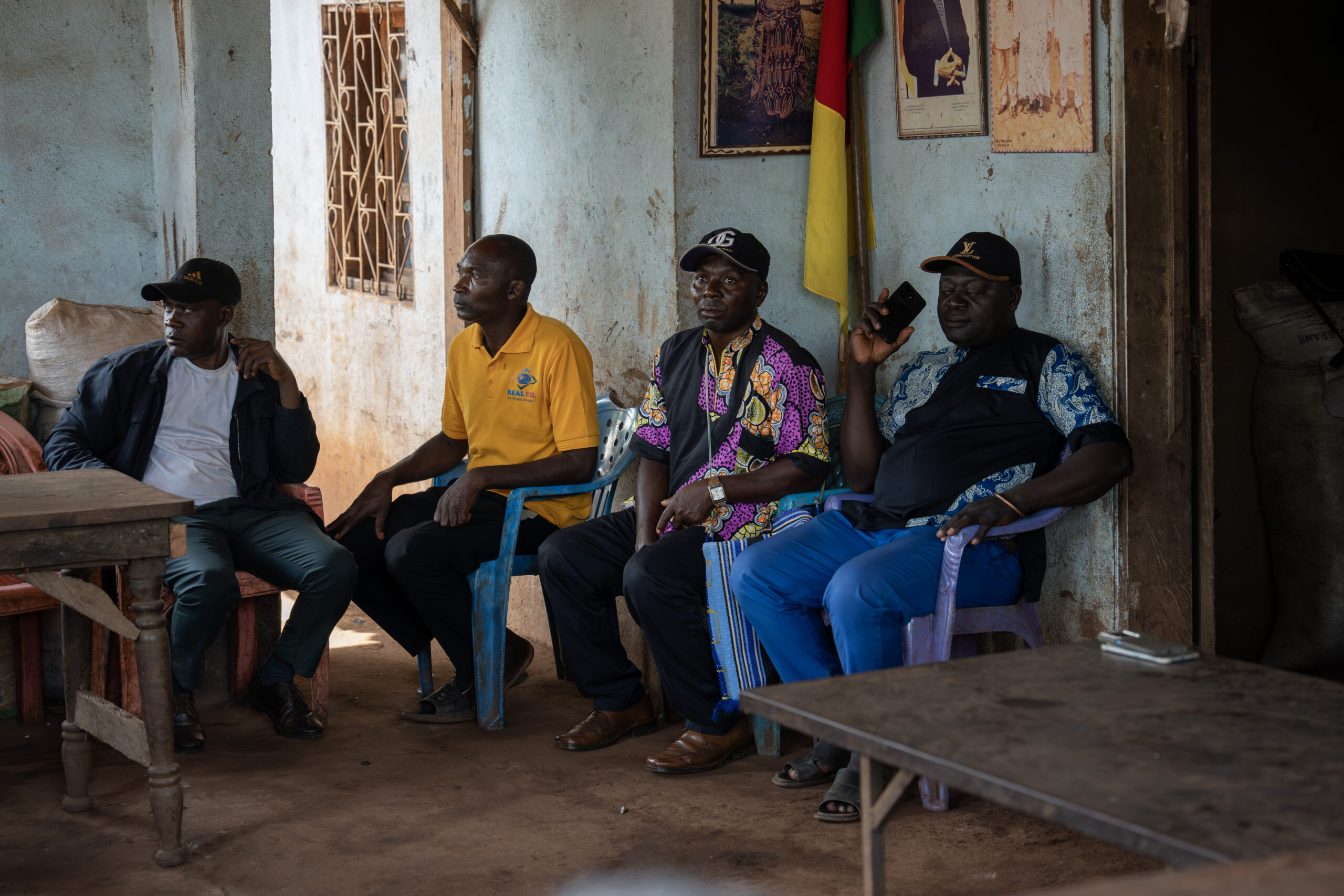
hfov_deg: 28.8
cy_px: 448
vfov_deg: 19.5
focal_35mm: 70
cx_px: 672
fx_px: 2613
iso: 1250
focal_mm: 70
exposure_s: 1/500
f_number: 2.8
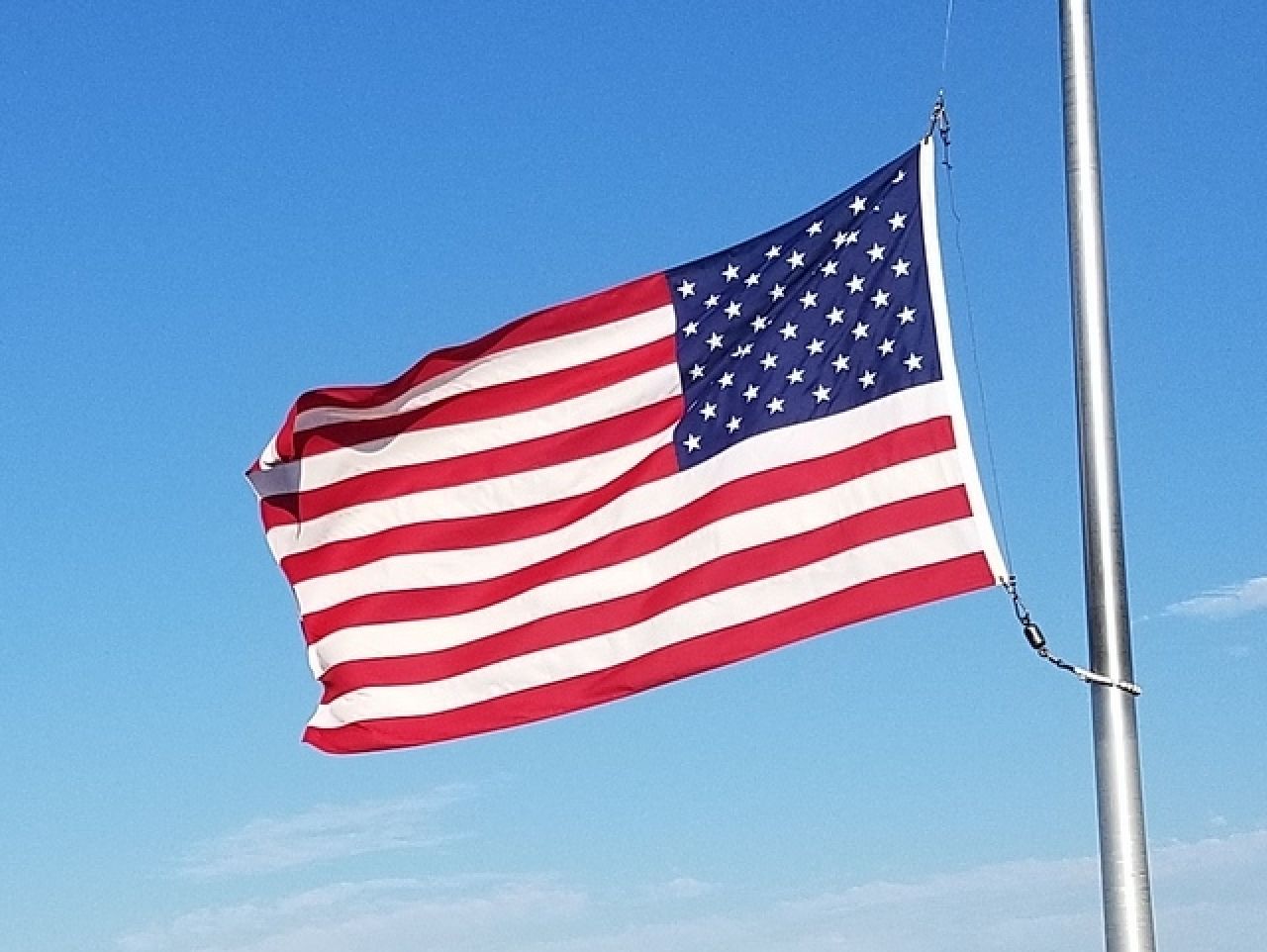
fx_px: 952
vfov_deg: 53.1
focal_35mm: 26
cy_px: 476
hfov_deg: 67.3
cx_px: 634
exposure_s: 1/2736
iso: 50
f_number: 1.7
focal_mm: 4.2
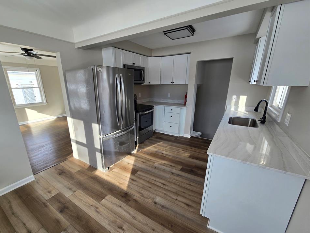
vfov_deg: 85.6
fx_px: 125
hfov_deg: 101.9
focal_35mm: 14
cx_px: 143
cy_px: 121
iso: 50
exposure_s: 1/172
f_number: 2.2
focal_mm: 2.2
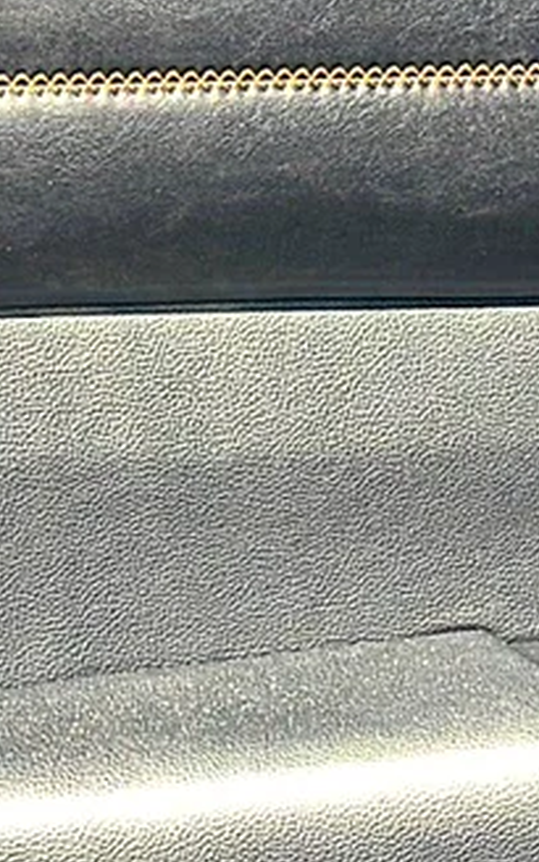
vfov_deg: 17.4
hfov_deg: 10.5
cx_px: 807
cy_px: 419
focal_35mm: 120
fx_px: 2820
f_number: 1.78
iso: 64
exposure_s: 1/517
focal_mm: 6.86
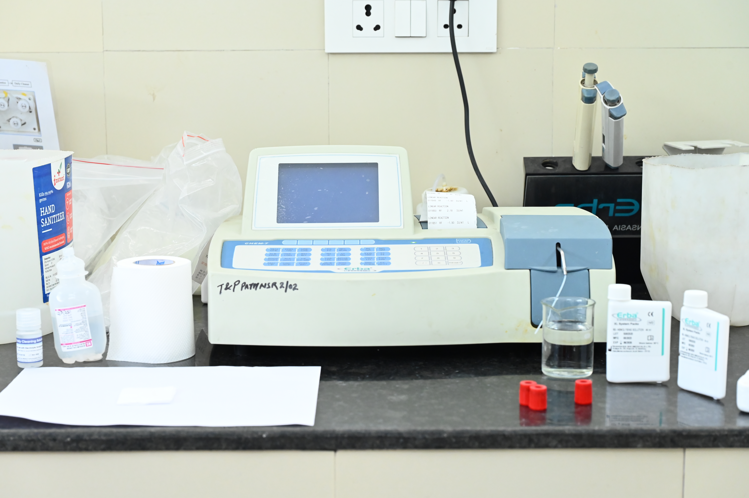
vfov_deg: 20.6
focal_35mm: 66
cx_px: 374
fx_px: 1372
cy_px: 249
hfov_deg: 30.5
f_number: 6.3
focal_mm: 66
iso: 3200
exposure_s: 1/125
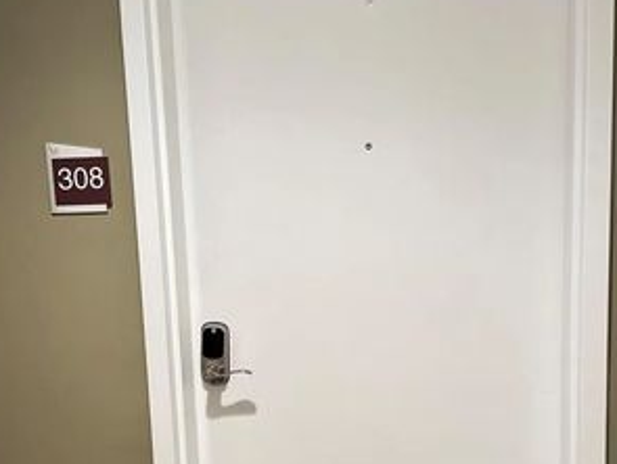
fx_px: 928
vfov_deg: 27.5
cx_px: 305
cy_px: 374
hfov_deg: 36.8
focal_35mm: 52
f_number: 1.78
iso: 400
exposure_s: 1/41
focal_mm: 6.76
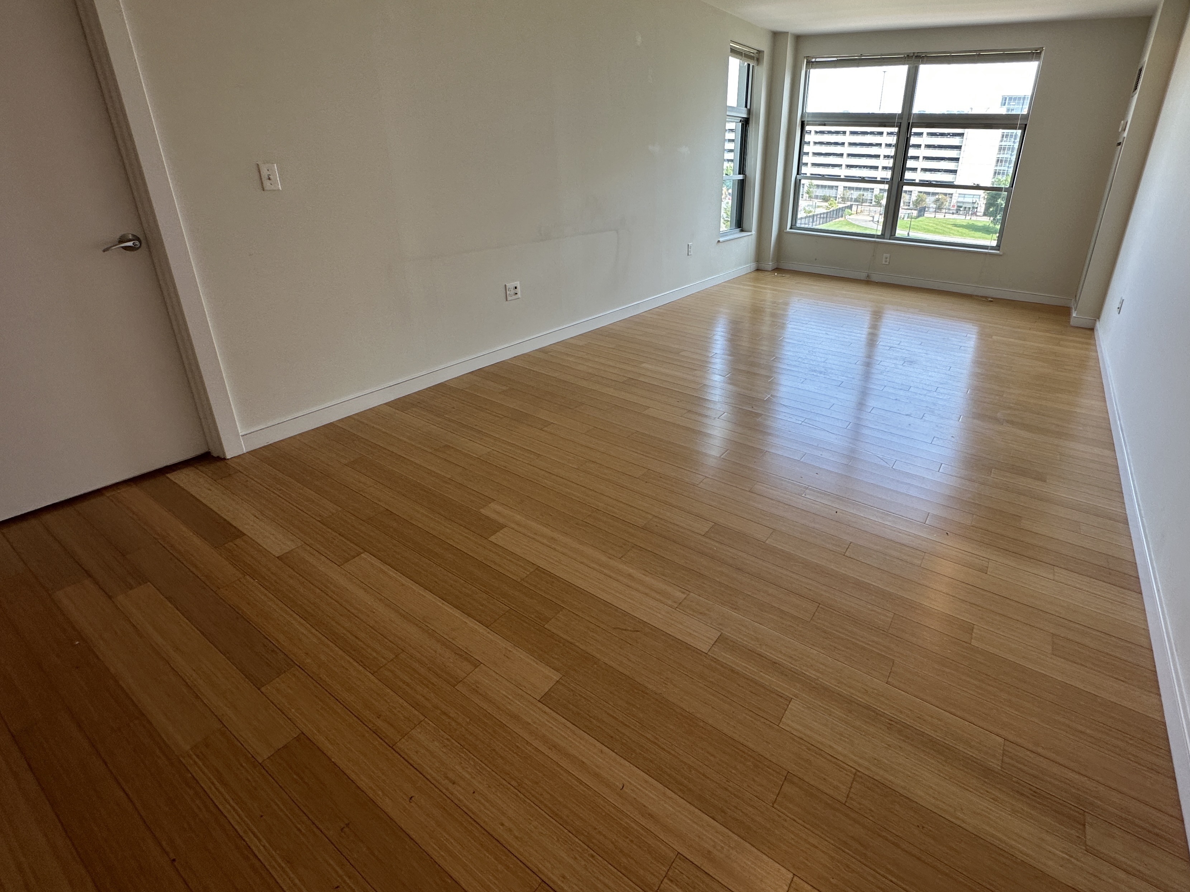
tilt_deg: -19.5
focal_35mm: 17
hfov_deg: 90.3
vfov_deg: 74.1
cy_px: 366
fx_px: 584
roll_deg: -2.3
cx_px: 688
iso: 64
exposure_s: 1/120
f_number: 2.2
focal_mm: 2.22
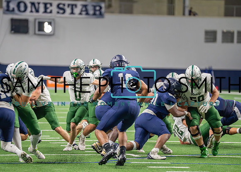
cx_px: 120
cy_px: 86
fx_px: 1483
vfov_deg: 6.6
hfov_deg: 9.3
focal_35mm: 217
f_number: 2.8
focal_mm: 194
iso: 4000
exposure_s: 1/1600
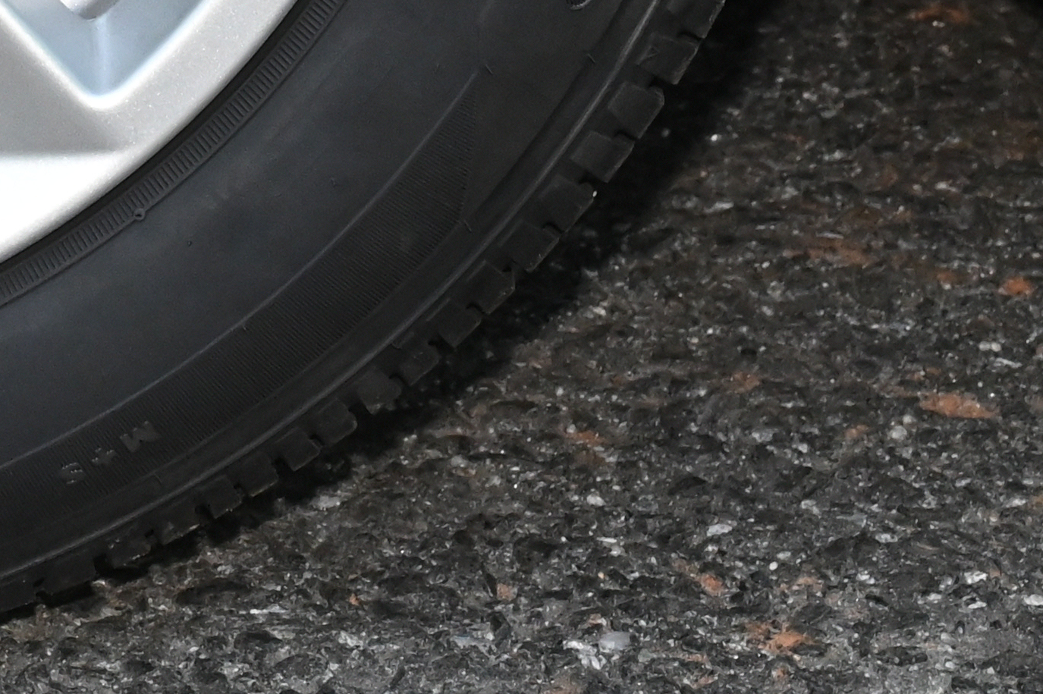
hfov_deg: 10.2
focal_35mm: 198
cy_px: -613
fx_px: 5733
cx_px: -230
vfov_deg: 6.7
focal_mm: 45
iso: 4000
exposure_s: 1/400
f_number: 8
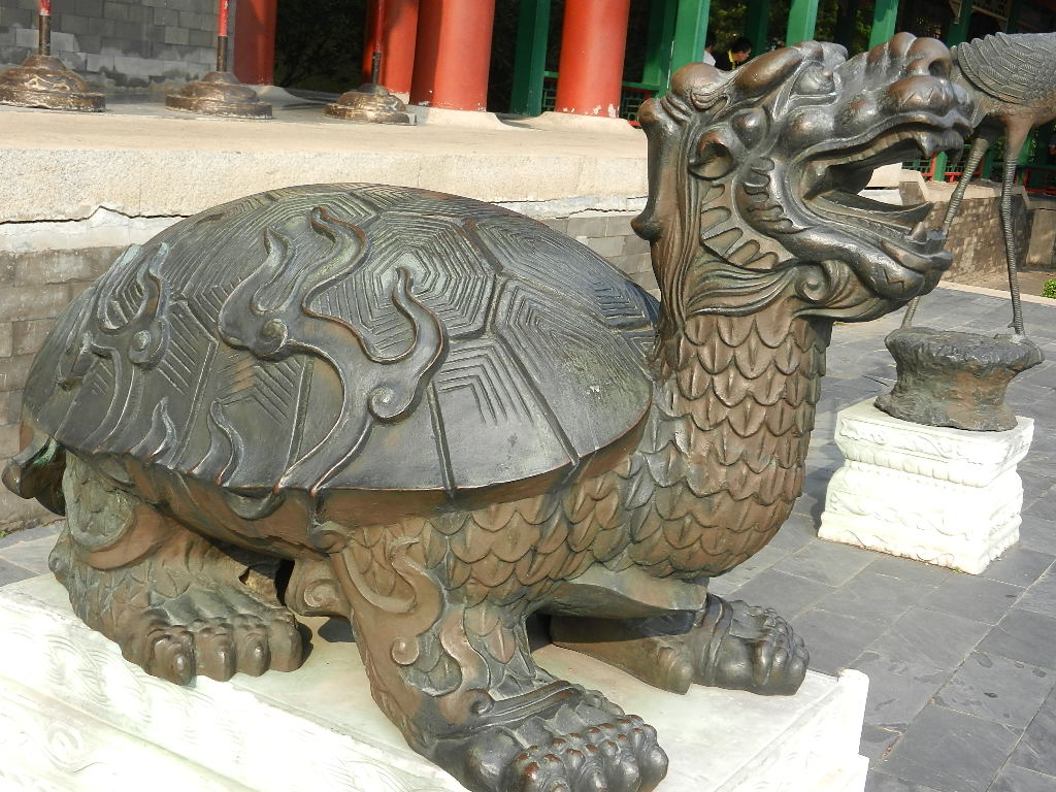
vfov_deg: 32.2
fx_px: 1373
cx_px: 528
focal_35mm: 45
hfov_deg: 42.1
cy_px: 396
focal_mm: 8.2
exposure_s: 1/400
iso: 160
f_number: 4.2
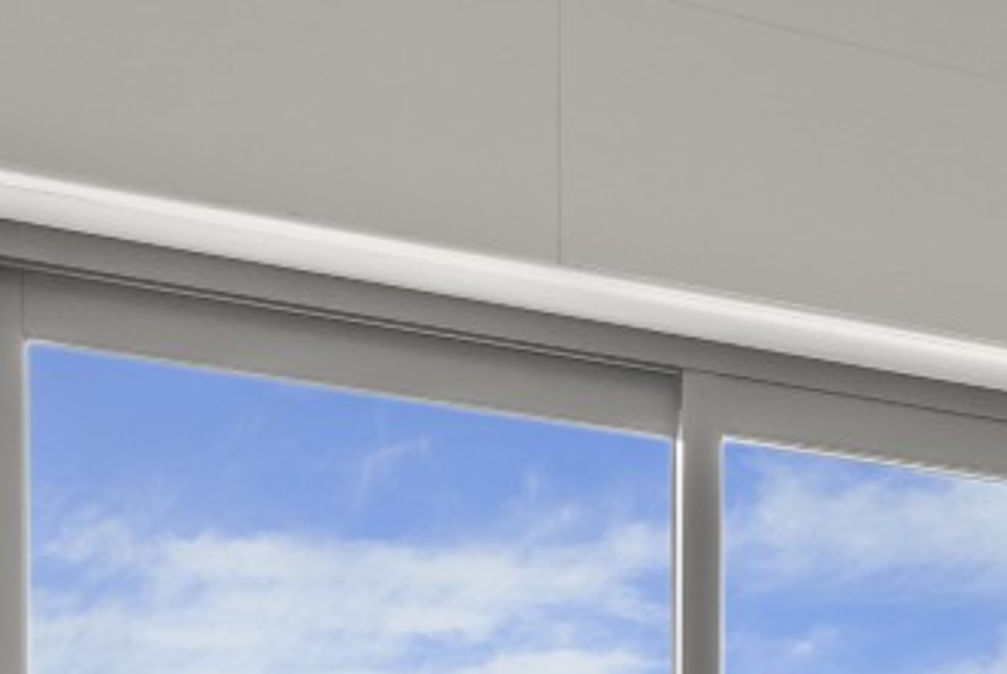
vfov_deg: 15.5
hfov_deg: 20.1
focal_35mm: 78
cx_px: 1720
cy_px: 1151
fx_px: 2184
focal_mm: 16
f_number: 7.1
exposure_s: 1/13
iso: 320
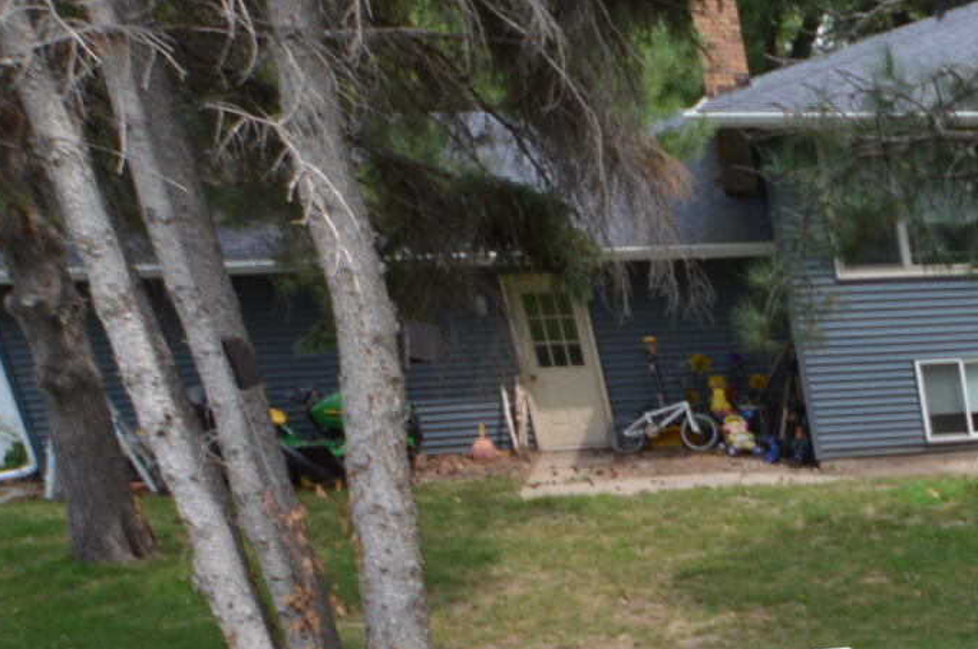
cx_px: 1684
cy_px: 1072
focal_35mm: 66
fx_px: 1791
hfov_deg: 21.7
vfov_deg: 17.6
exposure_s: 1/160
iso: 100
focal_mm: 10
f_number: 6.3
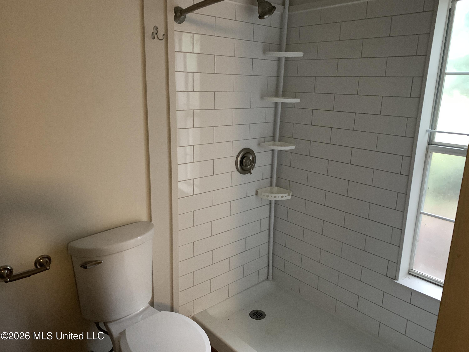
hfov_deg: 67.3
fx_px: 352
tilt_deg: -13.7
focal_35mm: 26
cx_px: 234
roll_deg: -0.2
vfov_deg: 53.1
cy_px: 176
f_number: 1.8
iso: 500
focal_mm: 4.25
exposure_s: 1/30
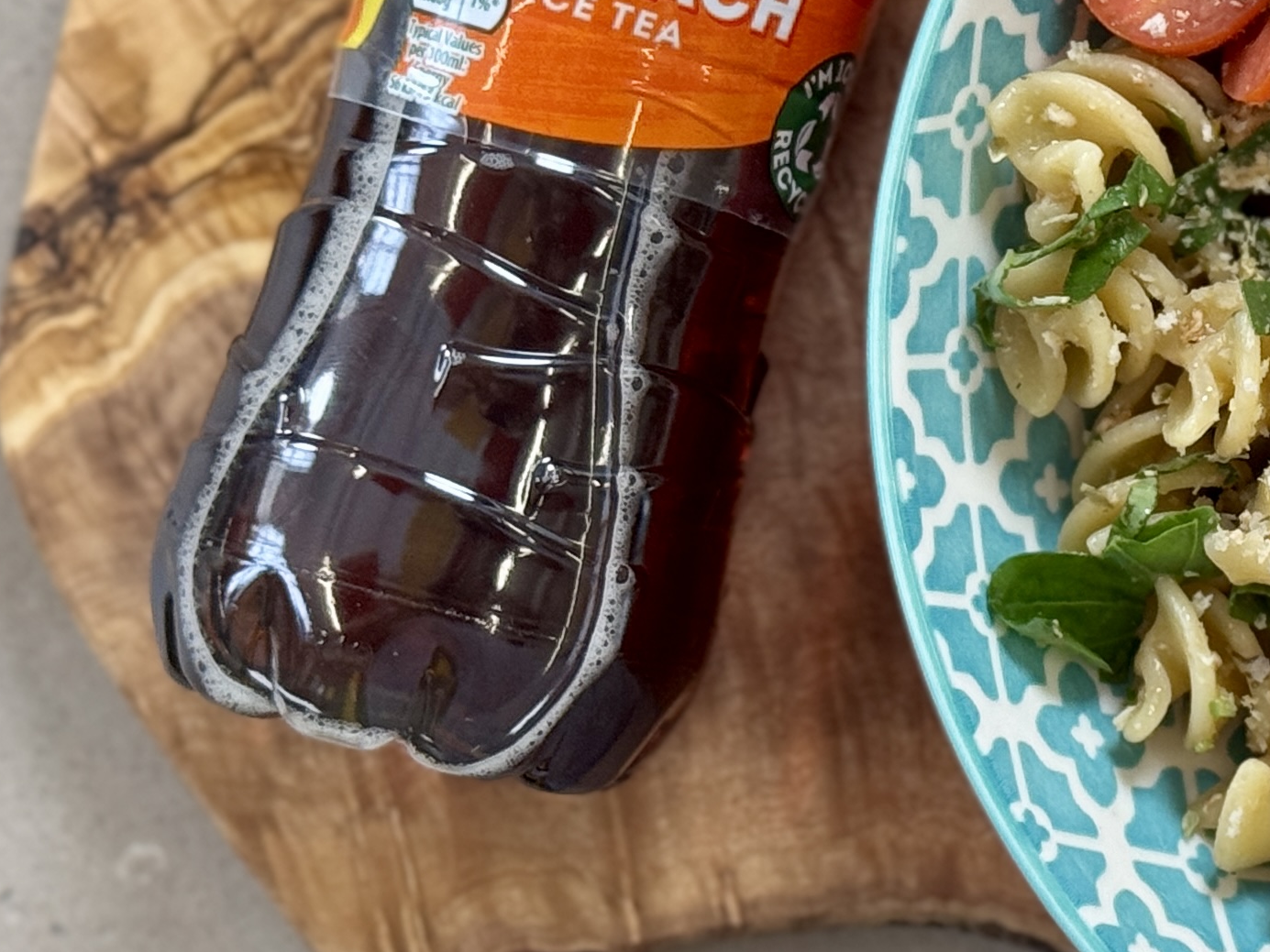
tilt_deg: -86.6
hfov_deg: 14.7
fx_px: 4770
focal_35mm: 130
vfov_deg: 11.3
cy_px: 75
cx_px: 1486
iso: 80
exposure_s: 1/100
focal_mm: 6.76
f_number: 1.78
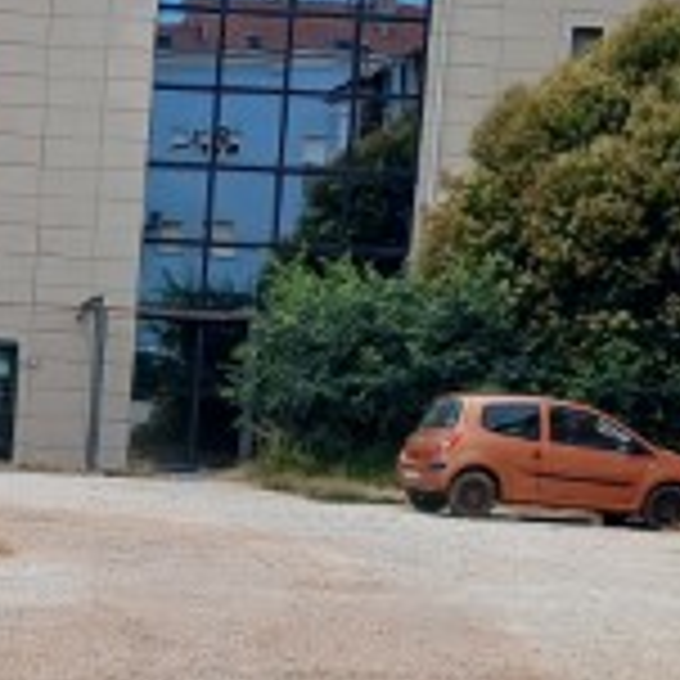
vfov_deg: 17.0
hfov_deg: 16.6
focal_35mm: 101
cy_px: 617
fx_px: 2245
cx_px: -108
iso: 20
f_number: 1.8
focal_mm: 3.98
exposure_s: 1/204
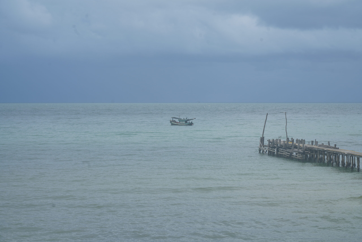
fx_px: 1056
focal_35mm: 105
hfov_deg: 19.5
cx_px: 181
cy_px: 121
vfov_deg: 13.0
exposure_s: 1/250
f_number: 9
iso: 100
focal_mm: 105
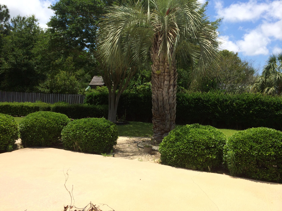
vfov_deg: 46.8
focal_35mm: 30
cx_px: 141
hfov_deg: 60.0
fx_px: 244
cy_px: 106
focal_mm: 4.12
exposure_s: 1/2740
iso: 40
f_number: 2.2
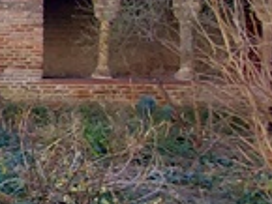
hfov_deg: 13.1
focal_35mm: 79
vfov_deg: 18.5
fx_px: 621
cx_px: -463
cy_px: 32
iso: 50
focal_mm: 1.74
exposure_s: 1/135
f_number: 2.2
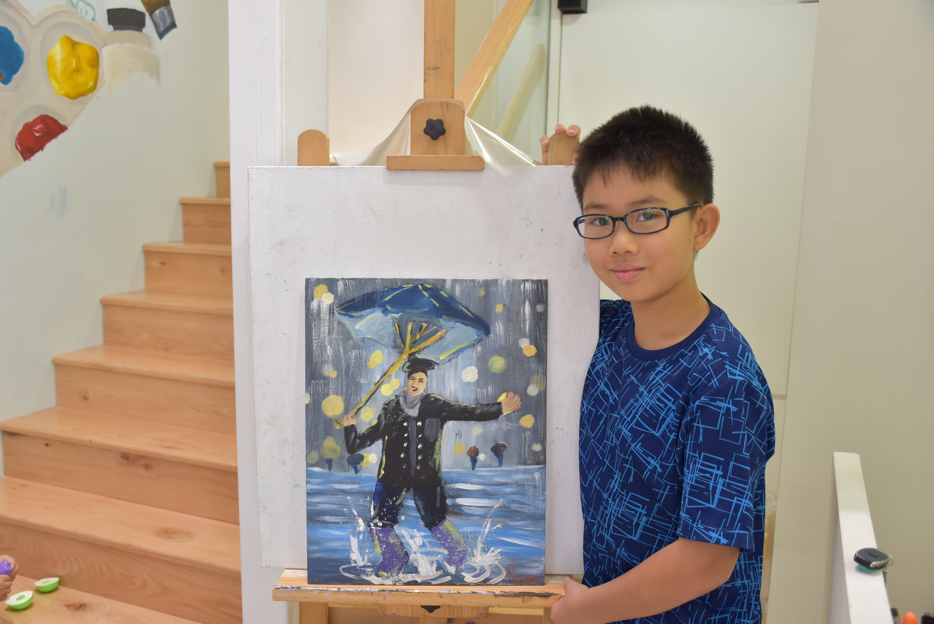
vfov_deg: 40.0
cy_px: 312
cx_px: 467
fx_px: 857
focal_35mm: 33
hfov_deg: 57.2
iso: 640
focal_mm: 22
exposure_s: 1/100
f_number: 3.5
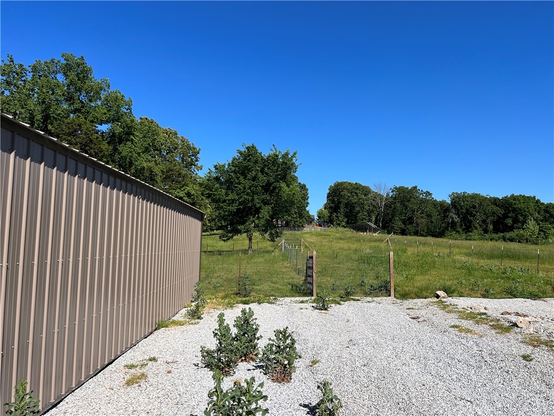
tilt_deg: +4.6
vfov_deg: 53.1
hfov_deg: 67.3
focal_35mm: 26
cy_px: 208
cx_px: 277
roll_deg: -1.4
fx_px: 416
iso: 50
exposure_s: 1/5587
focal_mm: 5.7
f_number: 1.5
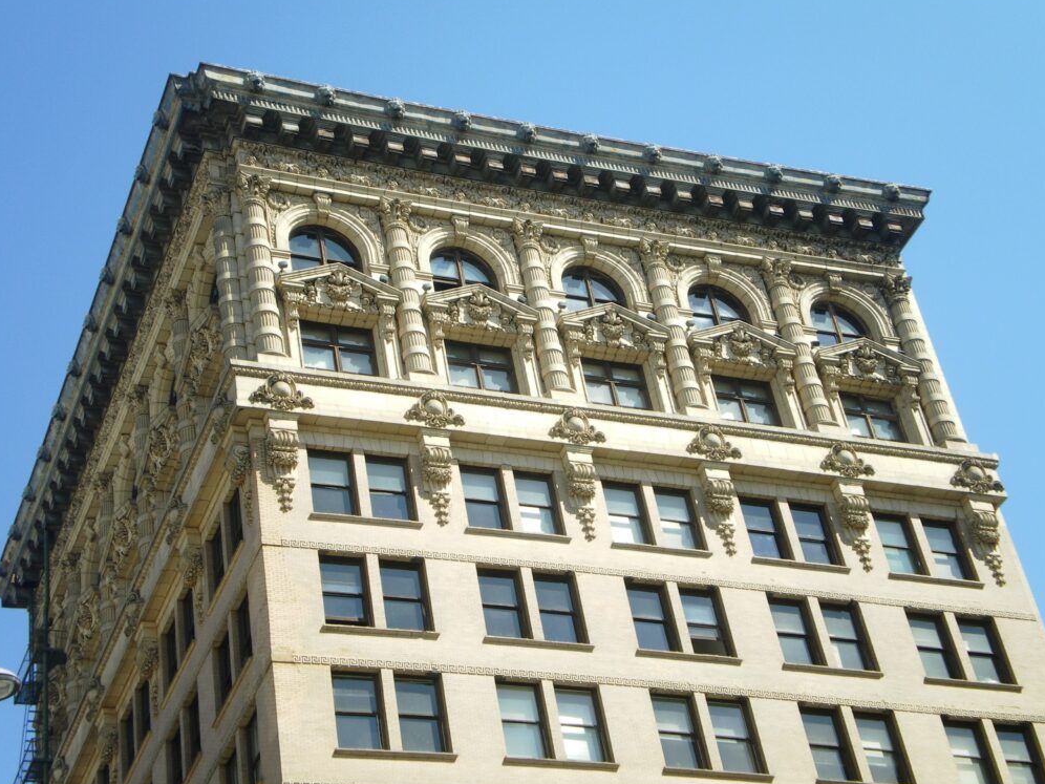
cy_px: 390
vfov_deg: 20.4
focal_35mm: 72
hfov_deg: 27.0
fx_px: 2174
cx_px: 527
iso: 50
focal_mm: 12.3
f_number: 6.5
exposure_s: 1/125
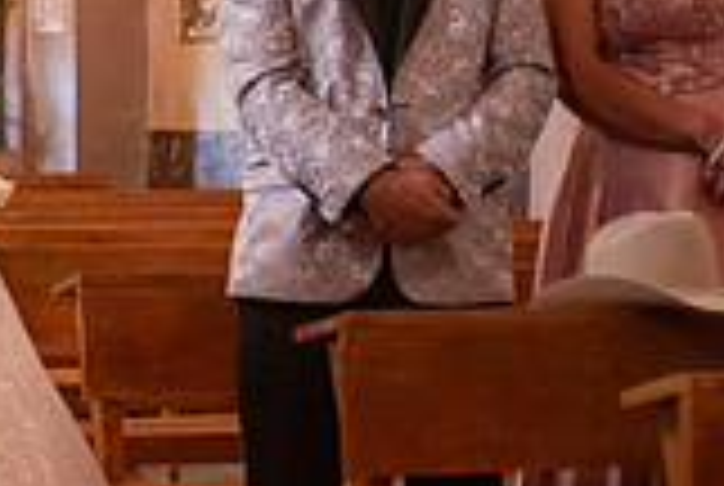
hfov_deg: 14.9
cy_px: 250
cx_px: -414
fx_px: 2539
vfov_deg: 10.9
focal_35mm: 126
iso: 1600
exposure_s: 1/500
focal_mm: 35
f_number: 2
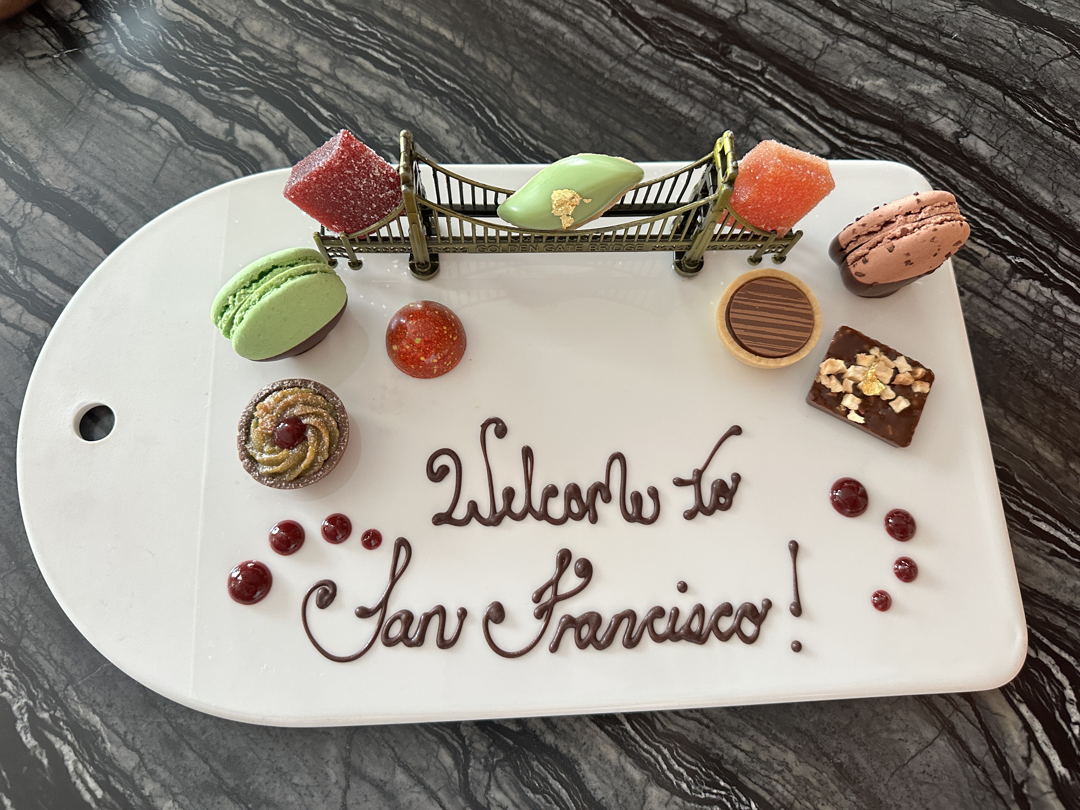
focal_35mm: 24
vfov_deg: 56.8
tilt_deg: -73.3
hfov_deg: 71.6
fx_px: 749
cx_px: 540
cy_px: 405
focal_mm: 6.86
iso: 400
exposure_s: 1/60
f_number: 1.78
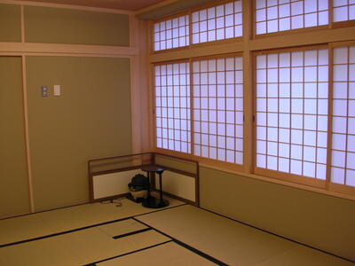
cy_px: 133
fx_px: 379
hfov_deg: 50.1
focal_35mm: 37
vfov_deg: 38.7
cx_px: 178
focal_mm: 6.2
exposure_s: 1/28
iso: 50
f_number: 2.9
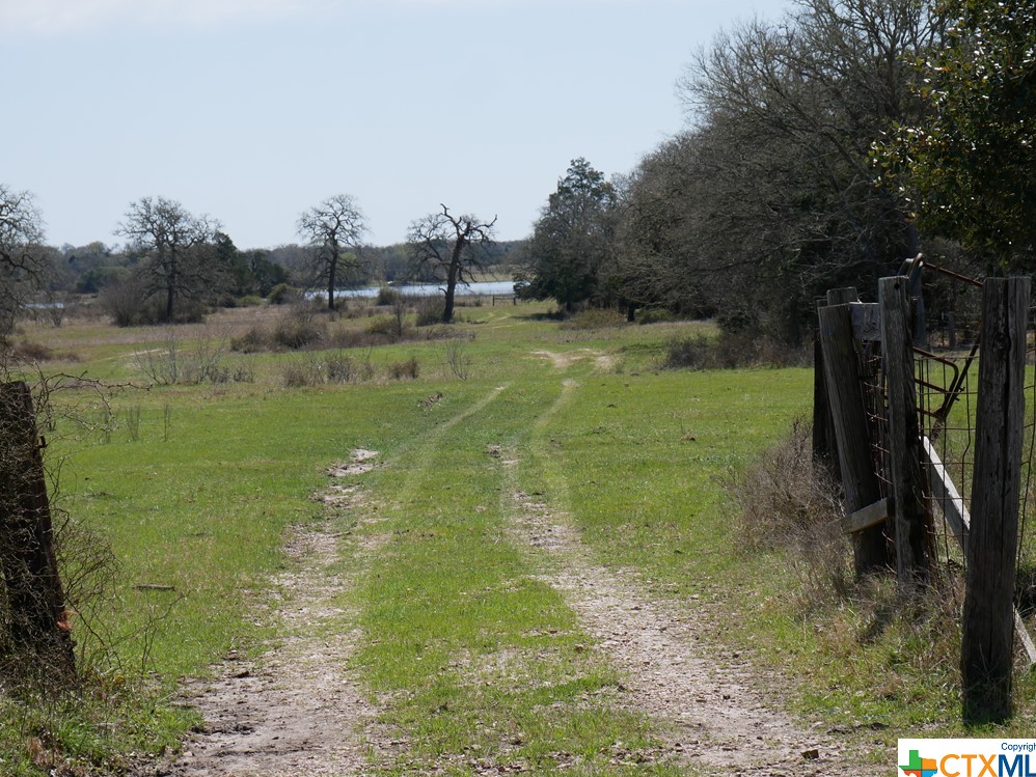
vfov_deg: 12.1
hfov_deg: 16.0
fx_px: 3682
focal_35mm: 123
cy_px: 393
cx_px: 523
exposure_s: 1/500
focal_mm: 60
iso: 200
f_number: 8
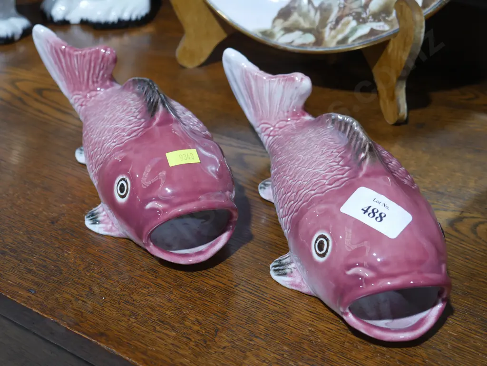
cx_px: 244
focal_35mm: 50
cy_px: 183
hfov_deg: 38.2
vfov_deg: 29.1
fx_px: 704
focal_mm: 25
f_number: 5.3
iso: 800
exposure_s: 1/60
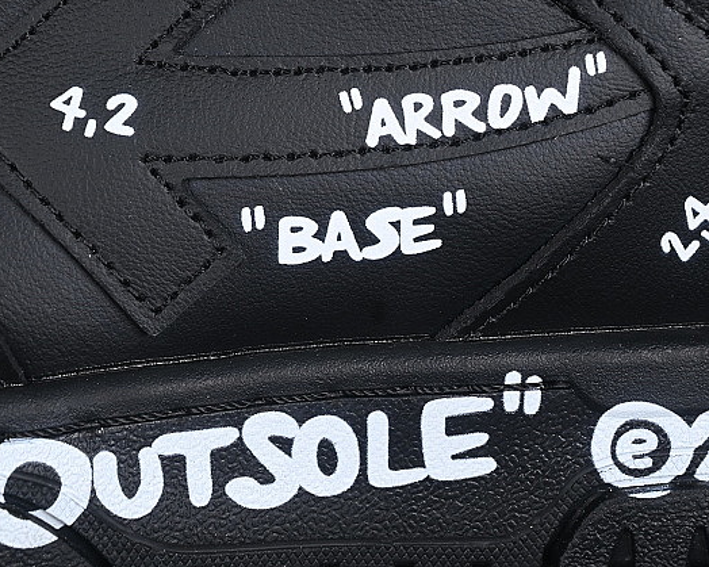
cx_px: 304
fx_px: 3042
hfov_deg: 13.3
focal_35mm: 145
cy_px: 116
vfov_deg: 10.6
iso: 160
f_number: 6.3
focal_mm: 50
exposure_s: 1/60
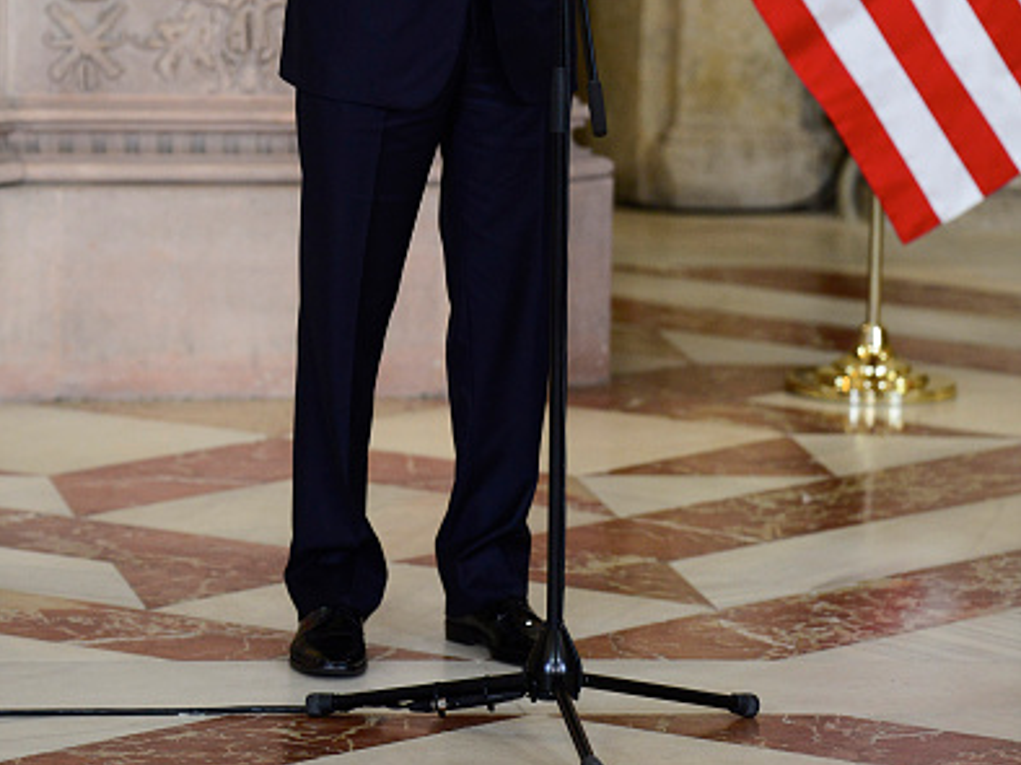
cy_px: 31
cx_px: 510
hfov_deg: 6.2
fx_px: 9403
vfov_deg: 4.6
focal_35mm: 319
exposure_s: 1/320
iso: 2000
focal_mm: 220
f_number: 3.5
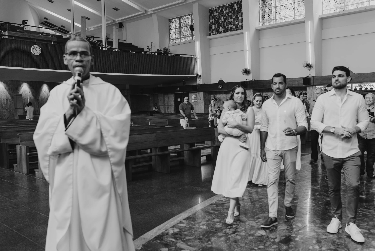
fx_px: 369
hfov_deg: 53.9
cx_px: 188
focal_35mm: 35
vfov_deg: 37.5
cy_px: 126
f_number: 4
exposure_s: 1/250
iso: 800
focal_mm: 35
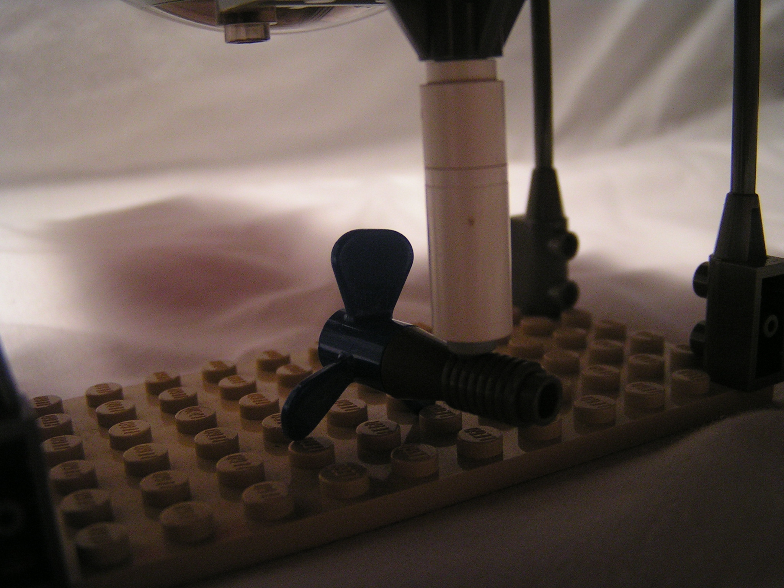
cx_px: 392
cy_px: 294
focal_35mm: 38
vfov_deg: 37.7
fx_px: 861
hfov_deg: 49.0
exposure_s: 1/40
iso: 160
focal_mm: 5.8
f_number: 2.8
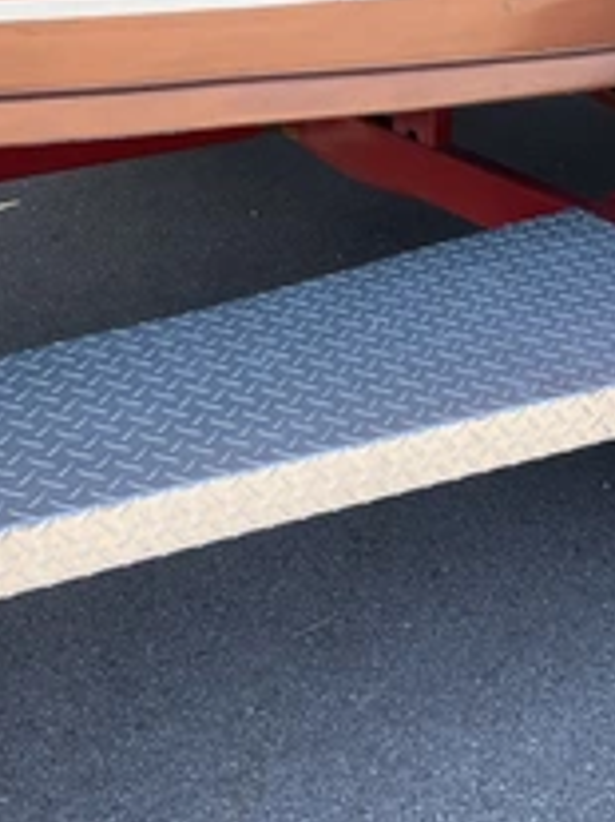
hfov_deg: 26.0
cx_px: 365
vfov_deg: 34.1
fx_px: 1328
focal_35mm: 56
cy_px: 278
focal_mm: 3
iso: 25
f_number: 1.8
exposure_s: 1/346
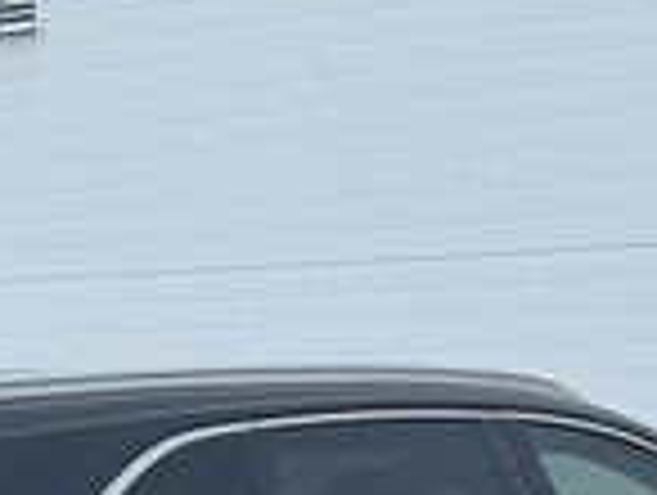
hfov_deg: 10.9
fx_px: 3441
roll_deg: +0.0
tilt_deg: -4.4
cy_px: 758
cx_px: 135
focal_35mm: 181
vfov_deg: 8.1
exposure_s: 1/2717
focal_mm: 6.76
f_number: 1.78
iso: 64
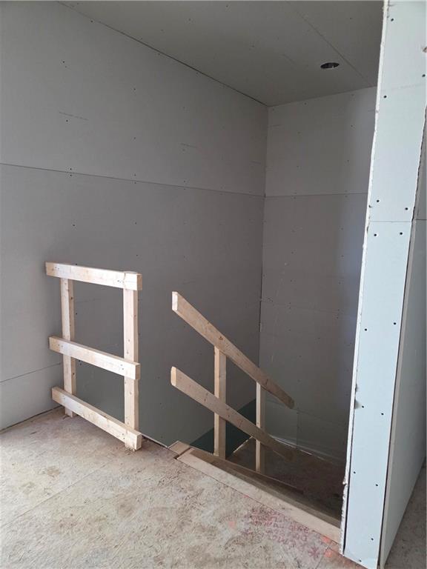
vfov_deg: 73.9
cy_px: 284
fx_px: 378
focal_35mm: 23
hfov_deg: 58.9
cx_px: 214
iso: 800
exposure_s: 1/120
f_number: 1.8
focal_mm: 5.4
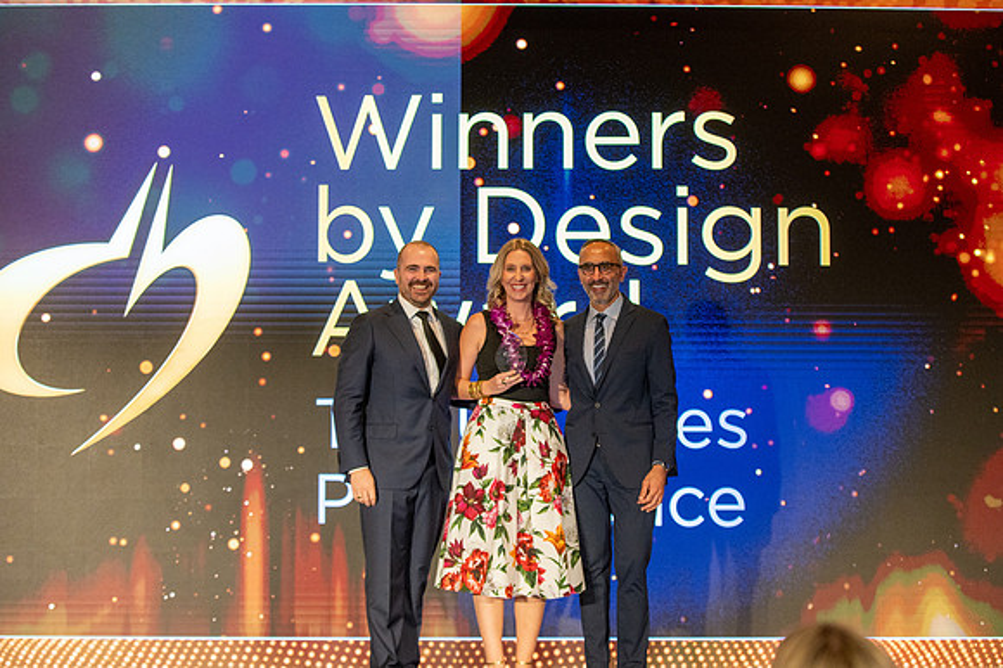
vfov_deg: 19.4
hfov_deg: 28.9
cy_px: 334
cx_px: 502
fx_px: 1949
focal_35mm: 70
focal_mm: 70
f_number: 2.8
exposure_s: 1/400
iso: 3200
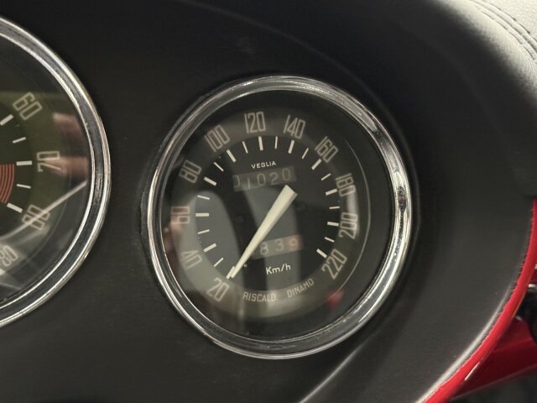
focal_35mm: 48
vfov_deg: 30.3
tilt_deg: -22.7
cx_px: 268
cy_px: 202
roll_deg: +1.0
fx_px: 745
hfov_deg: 39.7
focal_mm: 6.76
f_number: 1.78
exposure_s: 1/25
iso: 640
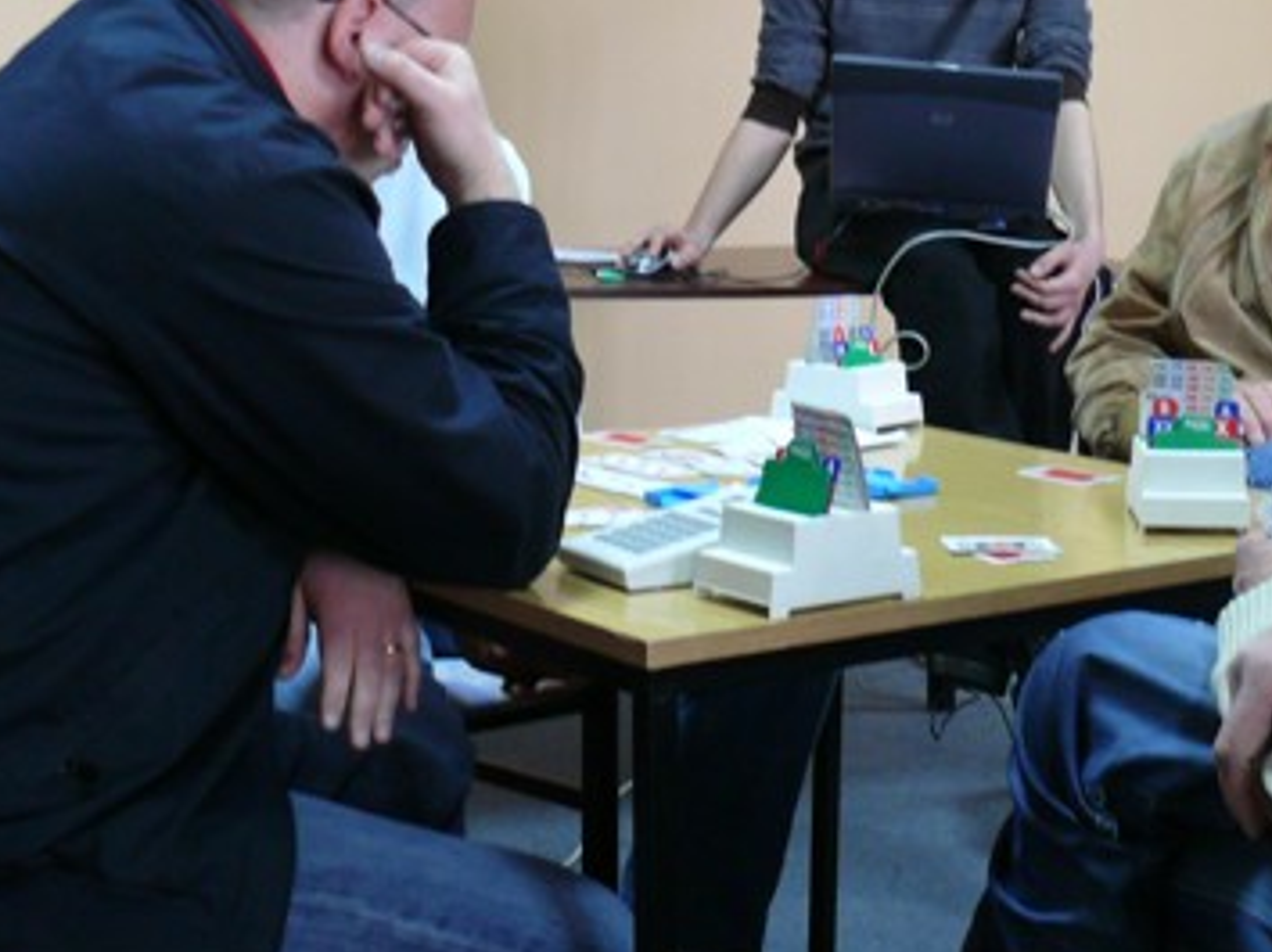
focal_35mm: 66
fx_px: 2424
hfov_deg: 29.0
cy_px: 320
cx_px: 940
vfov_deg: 22.1
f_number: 2.8
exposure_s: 1/10
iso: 200
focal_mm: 7.4
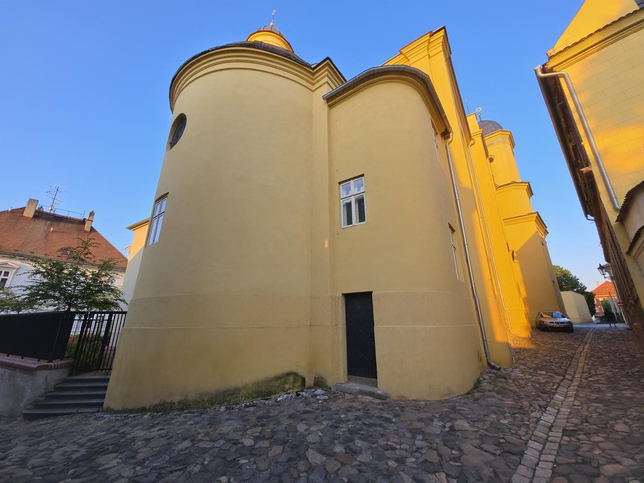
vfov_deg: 89.9
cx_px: 322
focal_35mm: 13
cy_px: 242
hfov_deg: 106.2
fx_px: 242
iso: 16
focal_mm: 2.2
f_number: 1.9
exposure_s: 1/212
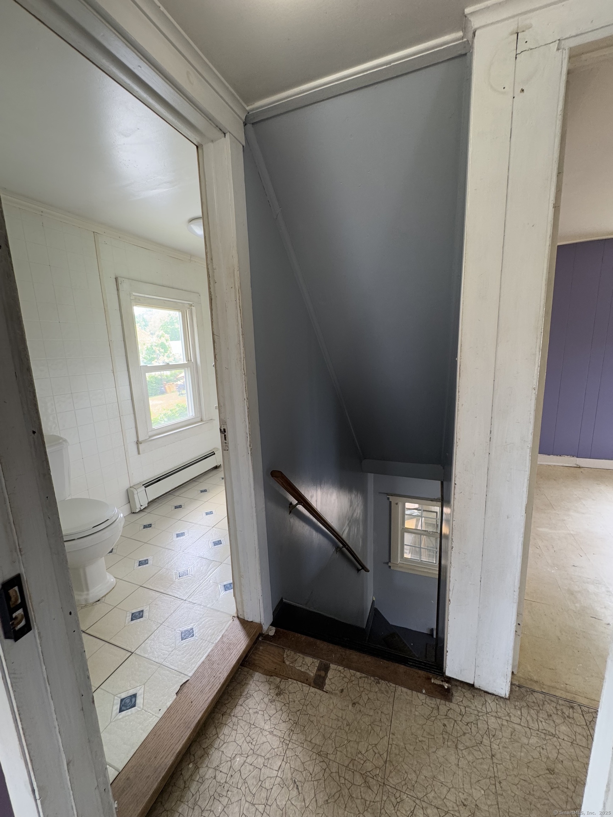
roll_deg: +2.8
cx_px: 306
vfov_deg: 102.1
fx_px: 331
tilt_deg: -9.9
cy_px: 408
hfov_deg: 85.7
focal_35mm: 14
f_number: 2.2
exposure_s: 1/60
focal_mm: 2.22
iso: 160
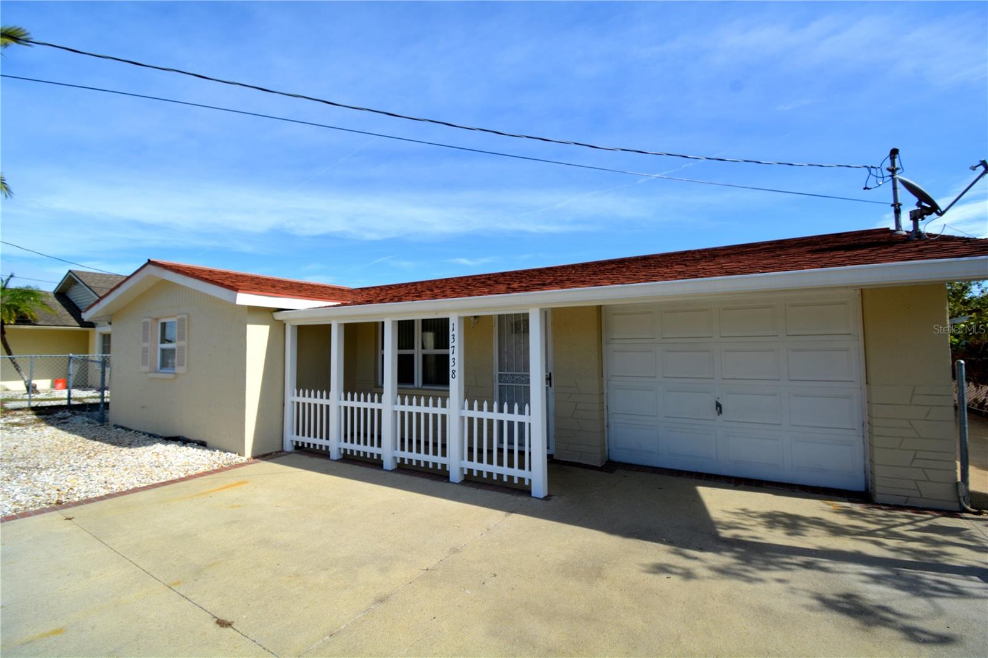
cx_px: 494
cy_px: 329
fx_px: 412
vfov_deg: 77.3
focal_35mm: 15
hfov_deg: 100.4
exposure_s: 1/250
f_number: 8
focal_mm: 10
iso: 100
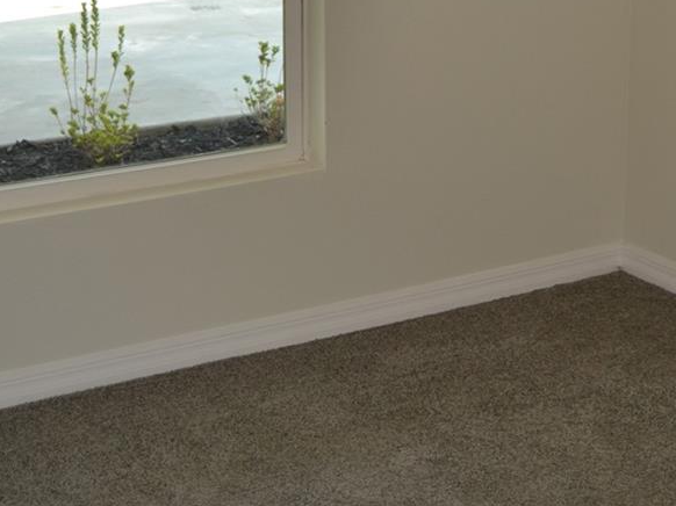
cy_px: 30
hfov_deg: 25.5
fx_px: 1470
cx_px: 518
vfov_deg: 19.1
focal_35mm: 75
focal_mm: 19
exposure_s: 1/125
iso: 180
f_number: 4
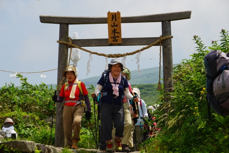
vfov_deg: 7.2
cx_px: 114
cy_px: 76
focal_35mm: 192
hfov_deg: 10.7
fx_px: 1222
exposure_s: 1/250
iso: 100
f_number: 10
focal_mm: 128
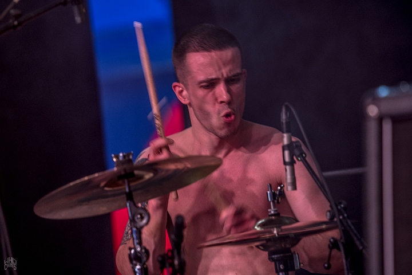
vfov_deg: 5.1
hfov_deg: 7.6
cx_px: 206
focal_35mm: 270
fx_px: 3090
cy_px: 138
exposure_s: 1/100
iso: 640
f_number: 3.2
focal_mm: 180
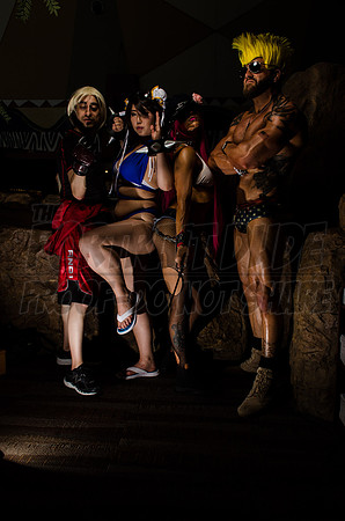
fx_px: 563
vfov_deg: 49.6
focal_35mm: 39
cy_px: 260
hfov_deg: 34.1
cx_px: 172
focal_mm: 26
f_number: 13
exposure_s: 1/60
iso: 100
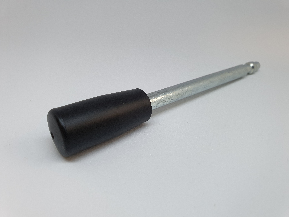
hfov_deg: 67.3
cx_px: 144
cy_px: 108
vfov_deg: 53.1
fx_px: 217
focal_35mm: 26
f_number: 2.4
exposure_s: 1/100
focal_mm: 4.3
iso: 125
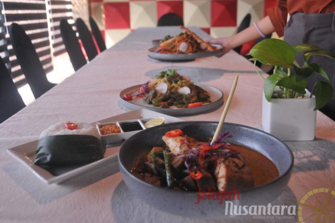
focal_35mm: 30
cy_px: 112
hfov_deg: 61.9
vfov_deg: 43.6
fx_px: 279
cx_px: 168
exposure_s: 1/200
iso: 2000
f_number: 3.5
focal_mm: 20
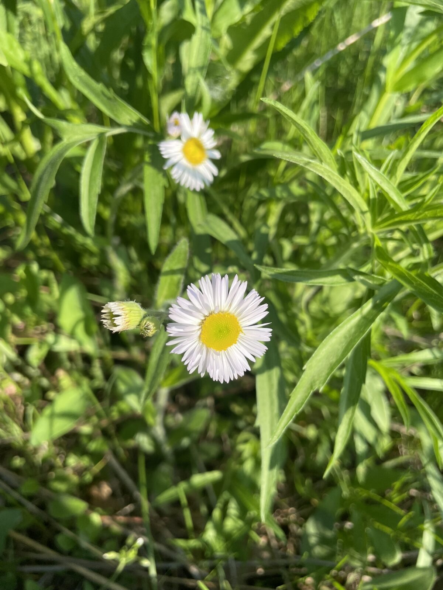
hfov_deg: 53.1
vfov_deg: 67.3
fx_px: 444
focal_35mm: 26
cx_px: 222
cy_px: 295
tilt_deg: -48.8
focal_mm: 4.2
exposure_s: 1/2304
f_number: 1.6
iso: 32
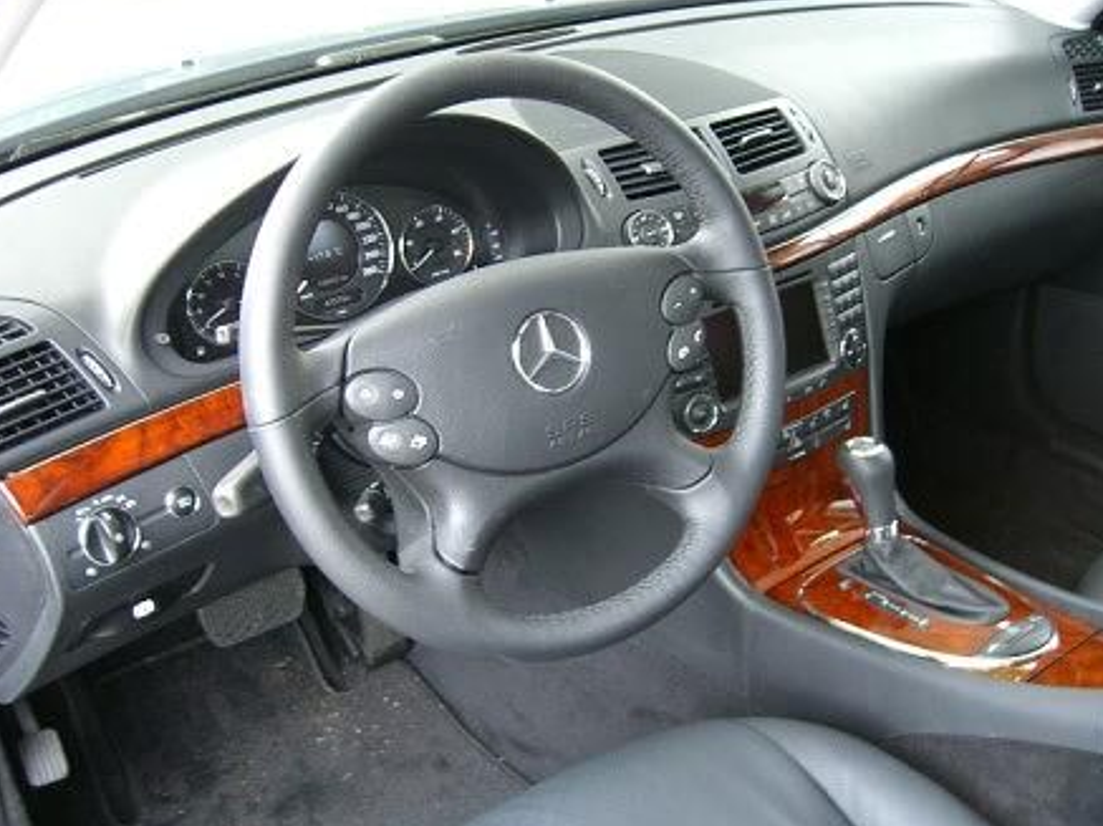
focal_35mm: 39
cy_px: 409
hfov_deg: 47.9
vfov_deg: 36.8
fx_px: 1242
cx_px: 545
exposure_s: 1/8
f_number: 2.8
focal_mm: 7.9
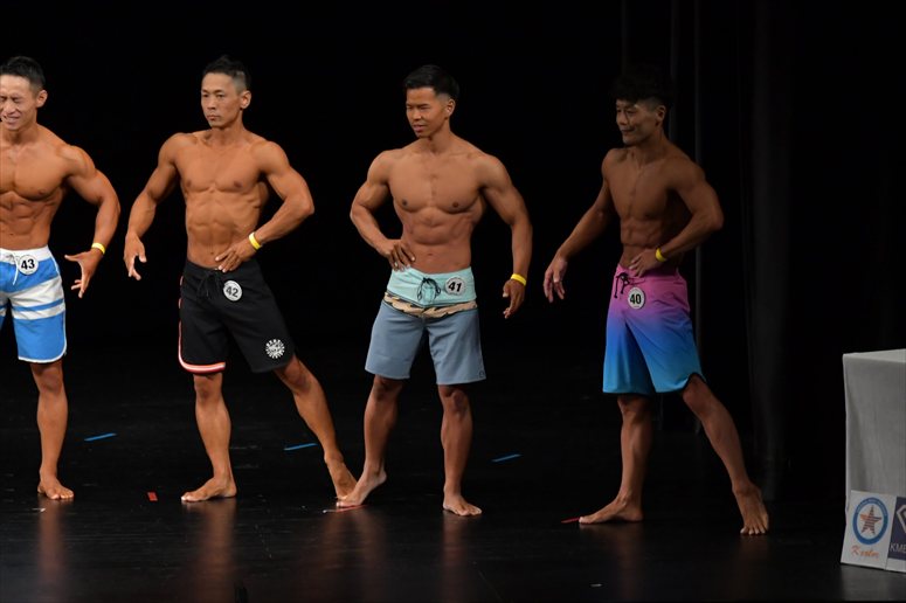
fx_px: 6414
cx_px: 453
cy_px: 302
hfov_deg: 8.1
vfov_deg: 5.4
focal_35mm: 255
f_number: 5.6
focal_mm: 170
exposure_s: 1/400
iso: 3200
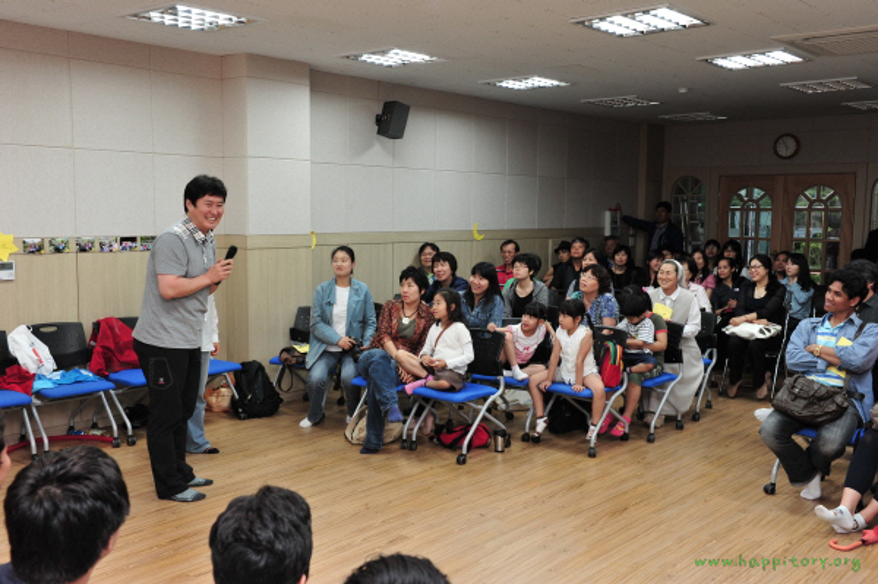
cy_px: 292
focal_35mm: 36
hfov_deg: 53.2
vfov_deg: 36.8
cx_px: 439
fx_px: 877
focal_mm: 36
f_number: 7.1
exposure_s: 1/80
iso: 800
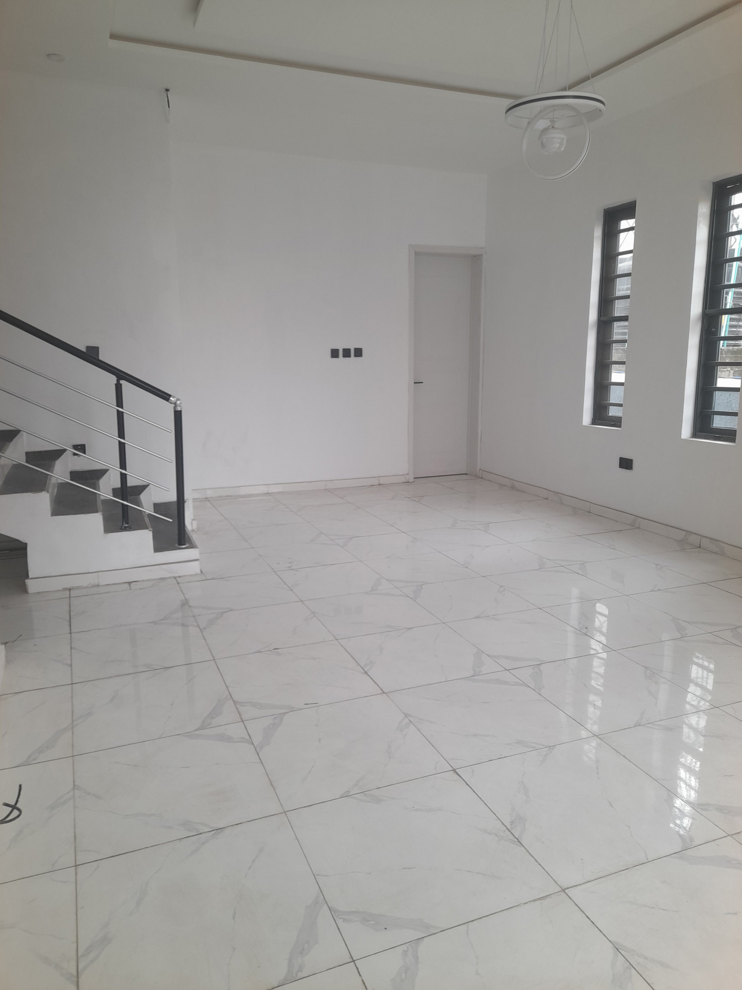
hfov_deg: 54.9
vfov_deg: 69.4
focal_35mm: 25
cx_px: 371
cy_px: 495
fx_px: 714
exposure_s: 1/50
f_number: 2
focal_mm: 4.6
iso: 40
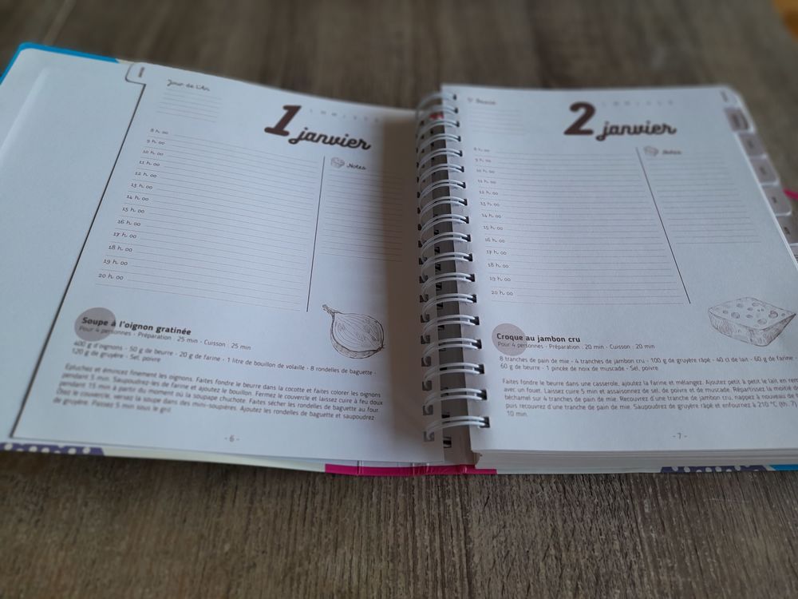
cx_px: 399
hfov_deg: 69.4
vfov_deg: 54.9
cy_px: 300
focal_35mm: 25
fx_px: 576
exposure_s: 1/50
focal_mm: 4.6
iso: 100
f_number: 2
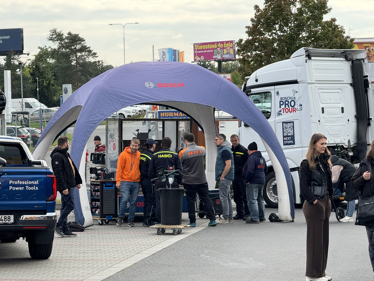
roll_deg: +0.5
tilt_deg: -1.4
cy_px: 140
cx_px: 187
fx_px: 1297
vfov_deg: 12.3
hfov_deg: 16.4
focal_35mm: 120
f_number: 2.8
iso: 50
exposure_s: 1/518
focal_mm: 15.66
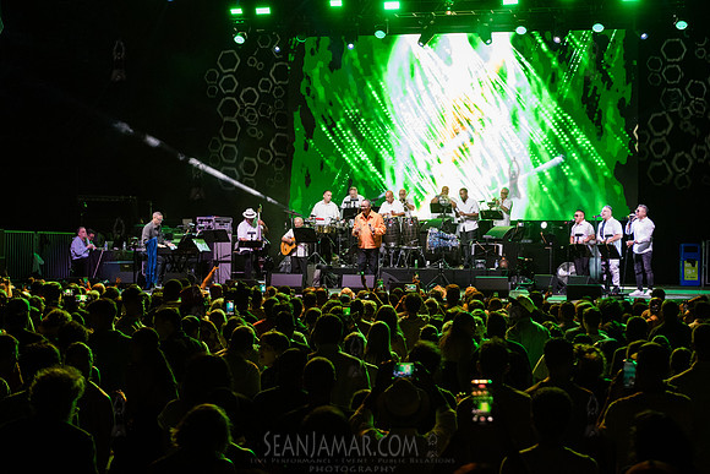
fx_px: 1443
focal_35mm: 73
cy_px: 237
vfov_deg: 18.7
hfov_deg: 27.7
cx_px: 355
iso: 5000
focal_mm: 70
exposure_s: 1/500
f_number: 4
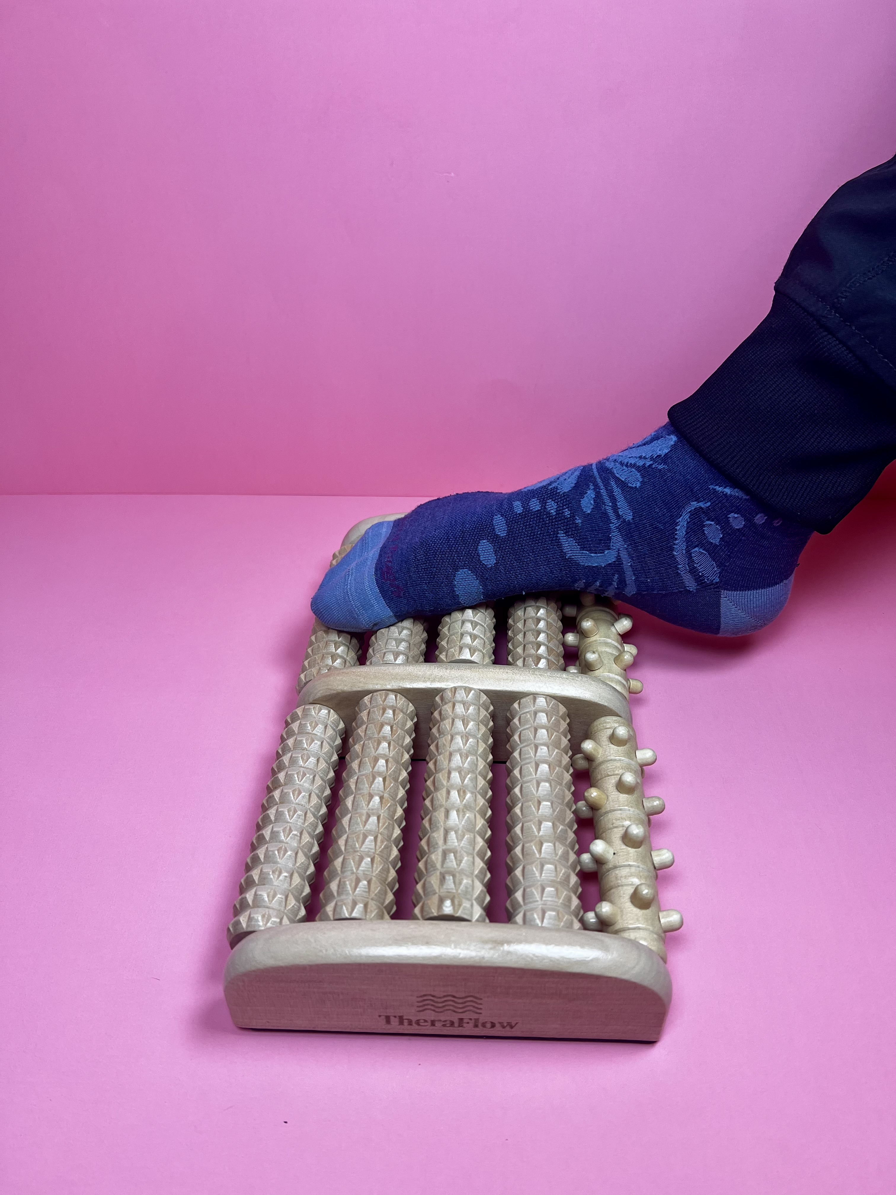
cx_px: 448
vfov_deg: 67.3
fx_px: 897
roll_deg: +0.9
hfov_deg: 53.1
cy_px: 598
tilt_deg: -38.0
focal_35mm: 26
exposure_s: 1/120
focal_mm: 5.7
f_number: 1.5
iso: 64
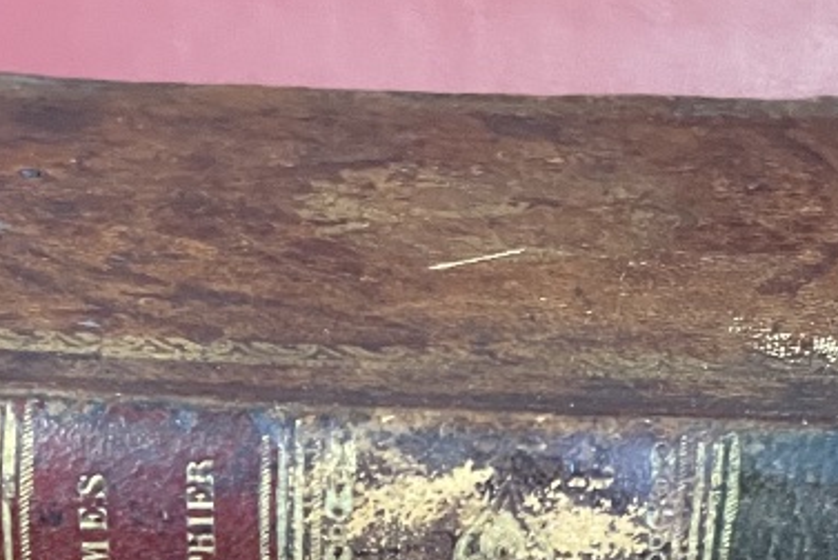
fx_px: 2003
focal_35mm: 86
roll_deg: -1.0
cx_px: 493
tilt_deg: -34.3
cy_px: 880
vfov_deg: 14.6
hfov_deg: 23.6
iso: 500
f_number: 1.6
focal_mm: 4.2
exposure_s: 1/42
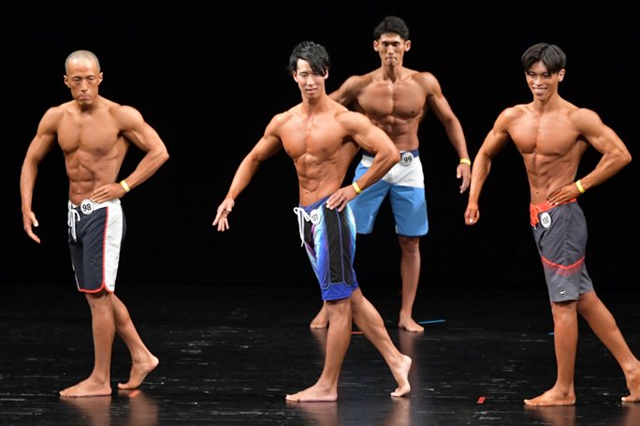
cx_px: 333
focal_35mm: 255
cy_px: 220
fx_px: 4530
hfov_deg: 8.1
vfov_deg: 5.4
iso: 3200
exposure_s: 1/400
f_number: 5.6
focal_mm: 150
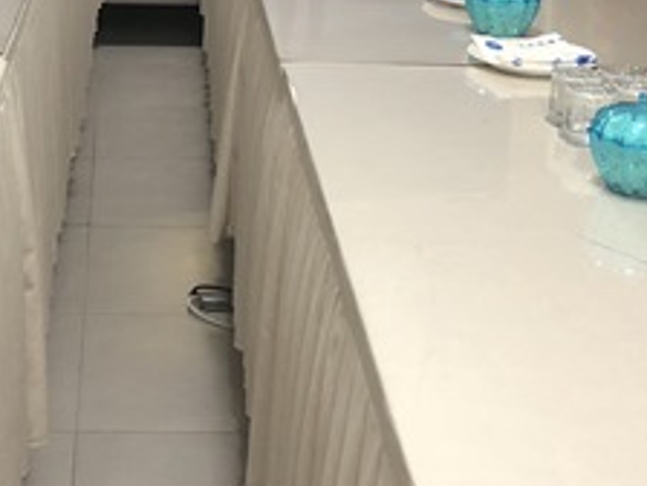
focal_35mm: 80
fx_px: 1495
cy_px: -75
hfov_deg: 24.0
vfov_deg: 17.7
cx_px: 113
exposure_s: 1/17
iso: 80
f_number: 1.8
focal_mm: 4
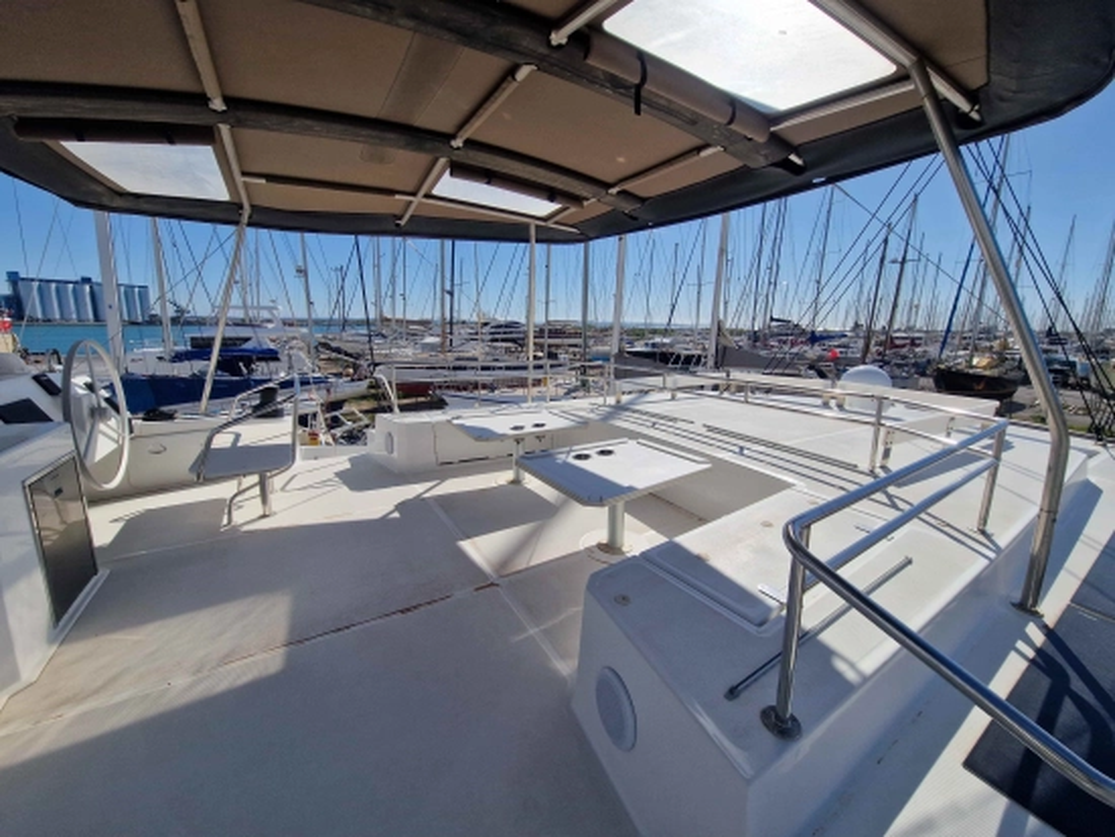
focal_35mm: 13
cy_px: 418
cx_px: 558
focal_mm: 2.2
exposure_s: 1/5328
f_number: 2.2
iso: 50
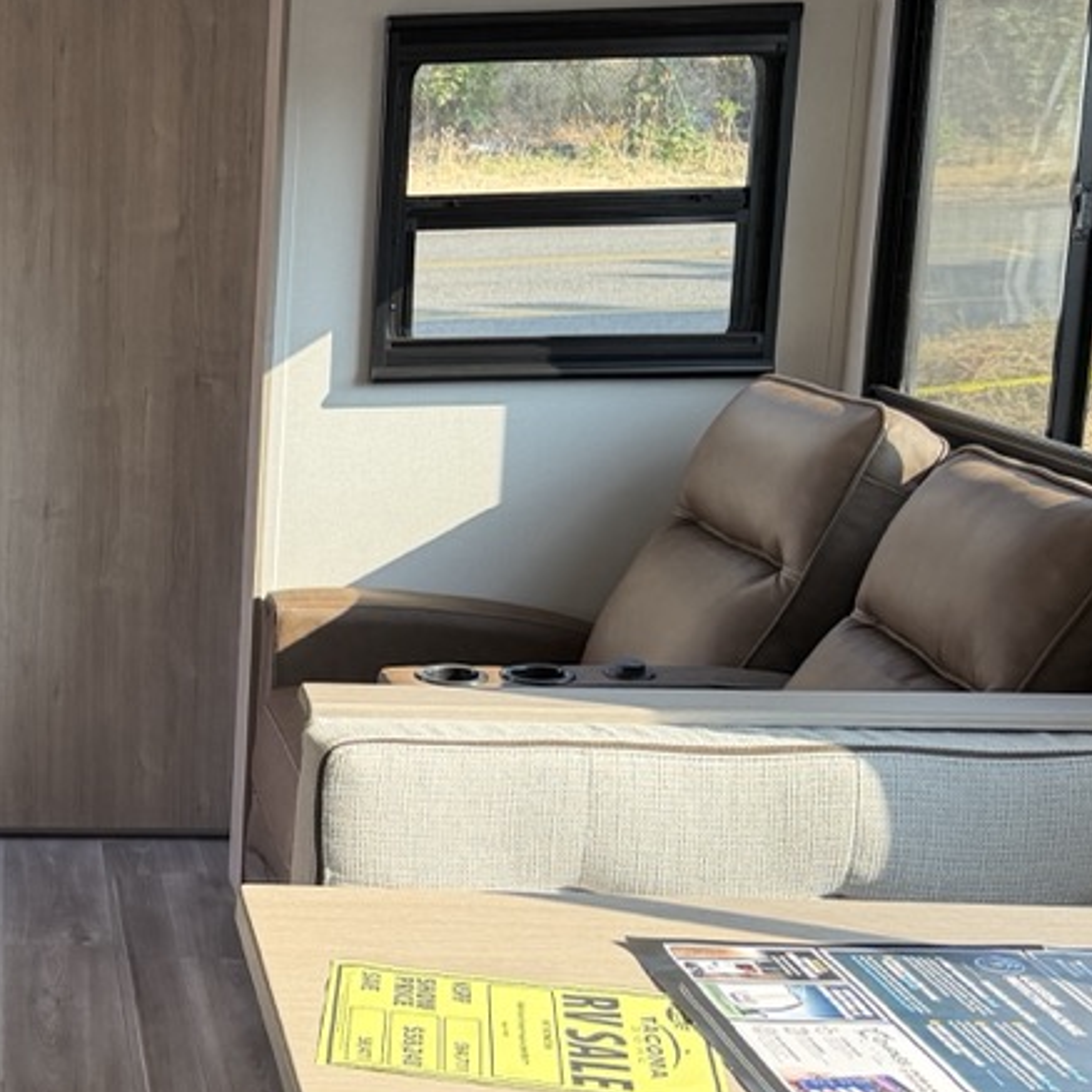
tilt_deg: -16.4
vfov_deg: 27.5
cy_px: 745
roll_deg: +3.1
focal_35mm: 62
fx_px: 2213
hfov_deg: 24.5
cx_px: -287
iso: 160
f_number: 1.78
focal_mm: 6.76
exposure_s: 1/200
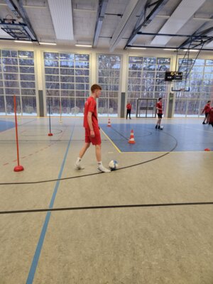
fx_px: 189
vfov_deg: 73.9
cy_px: 142
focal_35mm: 23
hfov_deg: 58.9
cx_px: 106
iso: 500
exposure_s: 1/142
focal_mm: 5.4
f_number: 1.8
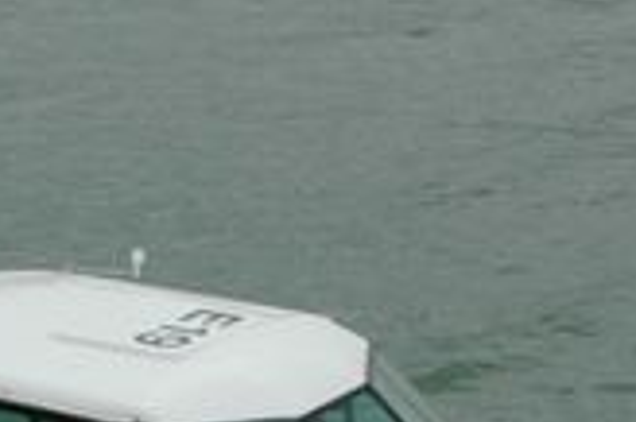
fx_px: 2339
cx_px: 116
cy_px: 579
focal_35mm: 133
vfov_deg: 10.1
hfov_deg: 15.4
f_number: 10
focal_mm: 29
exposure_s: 1/400
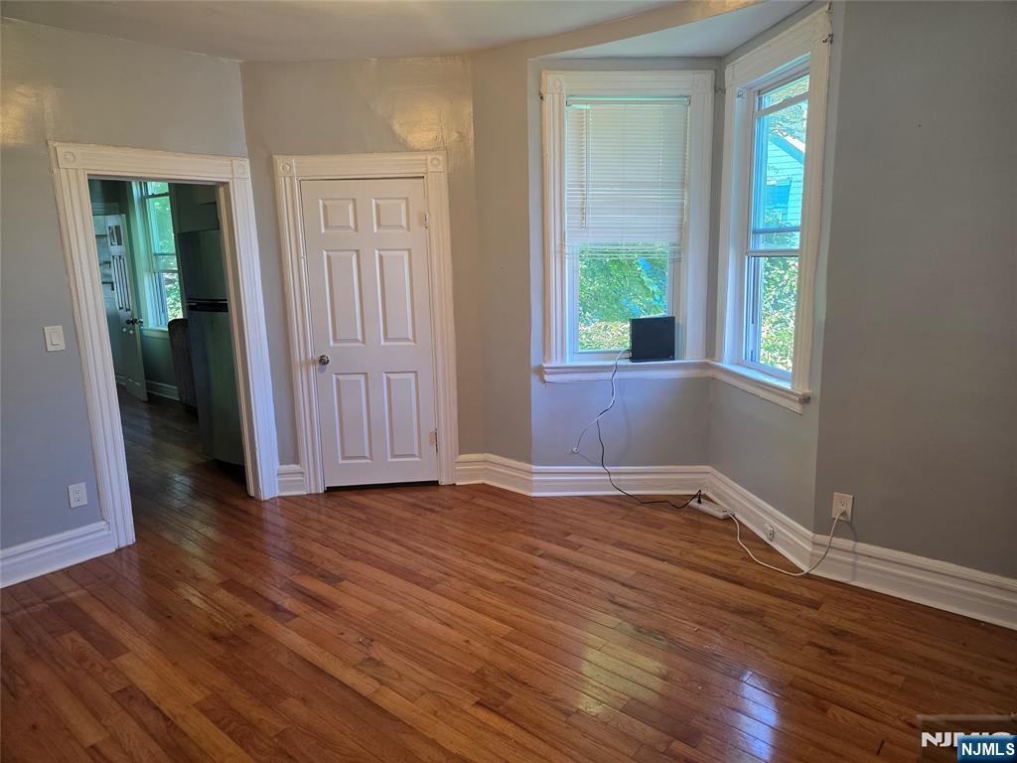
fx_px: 676
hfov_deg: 73.9
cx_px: 508
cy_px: 382
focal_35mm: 23
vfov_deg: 58.9
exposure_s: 1/120
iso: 160
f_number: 1.7
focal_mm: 6.3
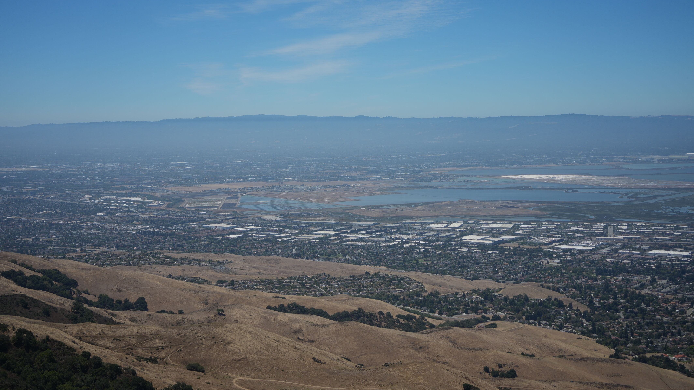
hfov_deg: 39.2
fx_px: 975
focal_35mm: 53
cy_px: 157
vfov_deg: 22.6
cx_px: 349
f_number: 4.5
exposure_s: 1/2500
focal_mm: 50
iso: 200
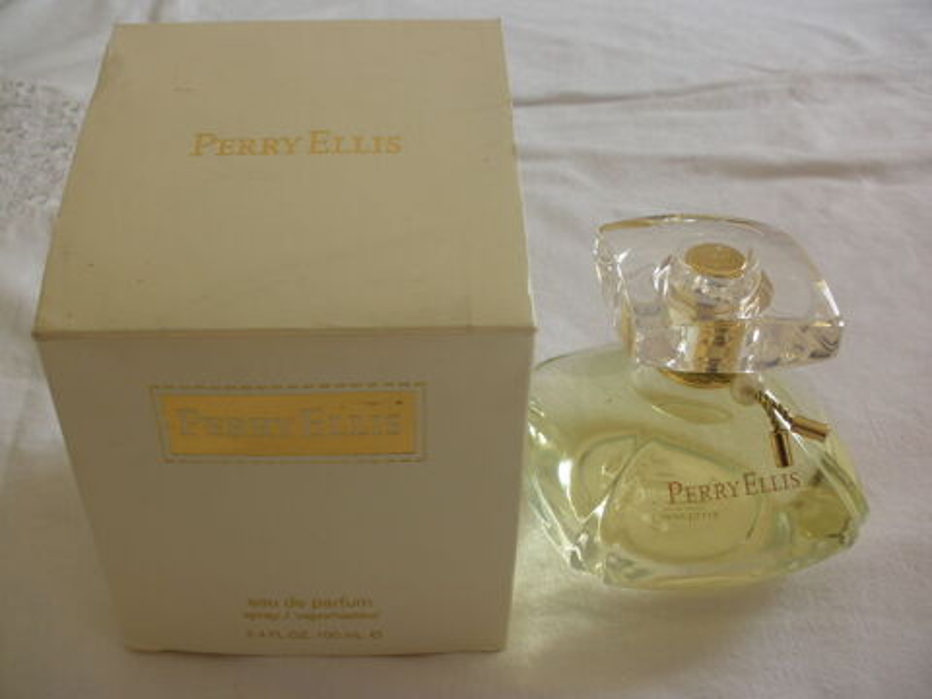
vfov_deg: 39.7
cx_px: 466
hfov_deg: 51.4
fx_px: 969
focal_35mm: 36
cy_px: 350
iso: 64
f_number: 3.5
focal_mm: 6.3
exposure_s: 1/100
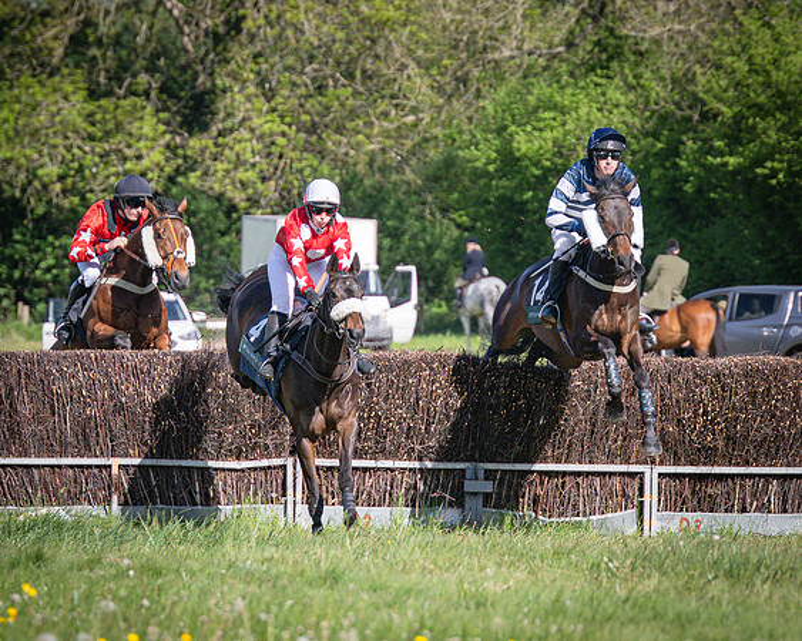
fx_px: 10120
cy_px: 313
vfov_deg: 3.6
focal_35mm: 426
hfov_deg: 4.5
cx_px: 351
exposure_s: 1/2500
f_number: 4
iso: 400
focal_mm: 155
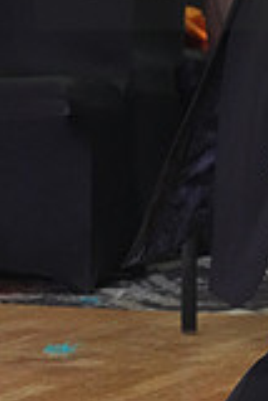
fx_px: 7743
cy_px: -53
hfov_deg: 2.0
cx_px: 382
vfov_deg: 3.0
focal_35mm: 695
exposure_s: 1/200
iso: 4000
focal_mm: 192
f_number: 6.3
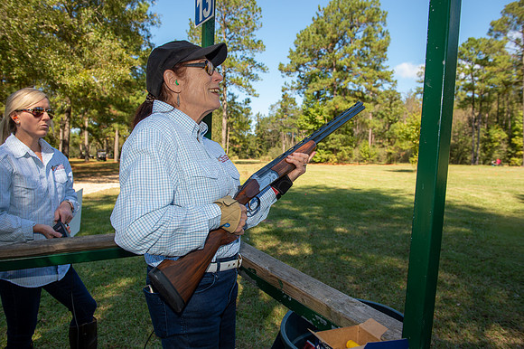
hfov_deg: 69.4
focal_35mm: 26
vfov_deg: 49.5
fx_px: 378
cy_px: 174
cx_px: 262
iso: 125
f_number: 6.3
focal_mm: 26
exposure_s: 1/160
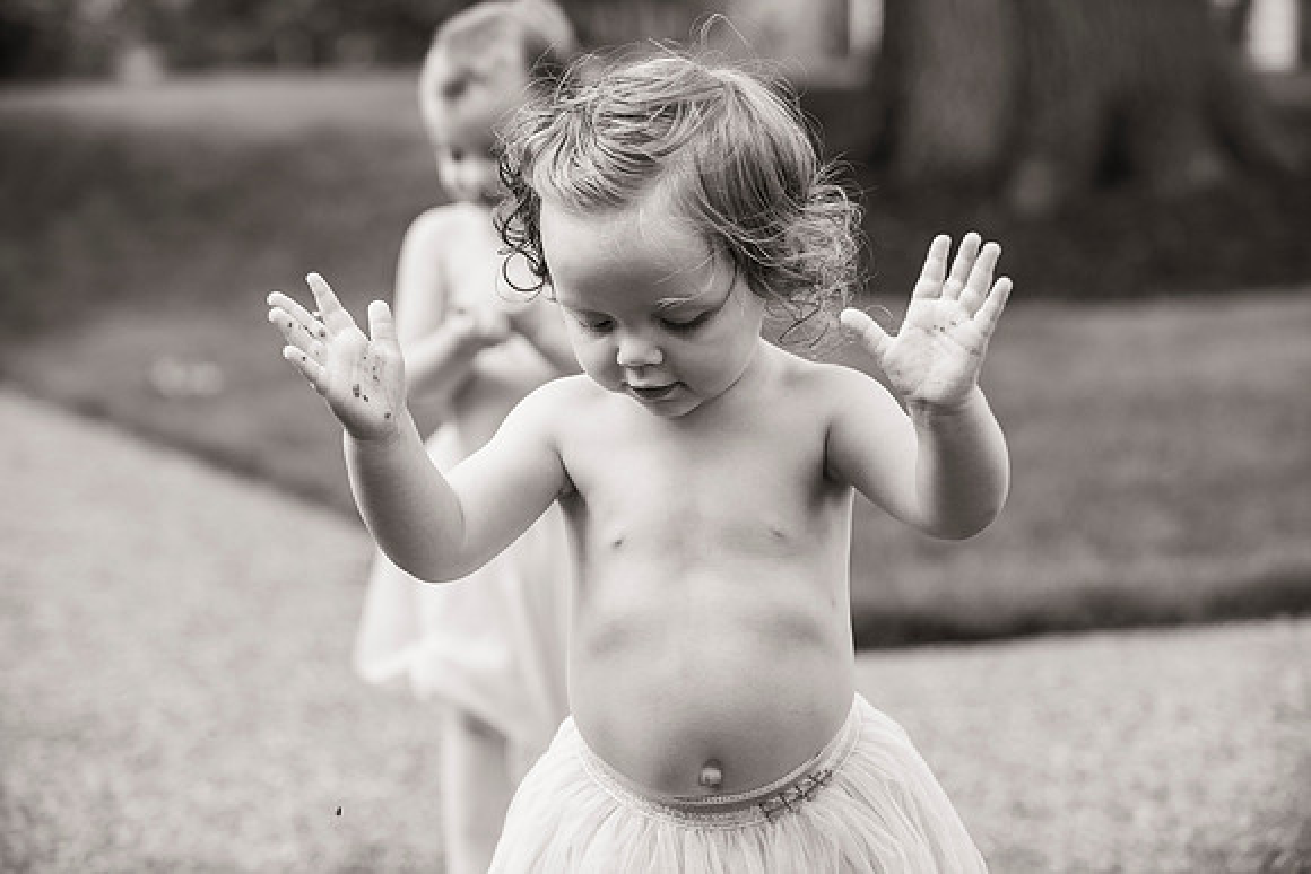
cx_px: 656
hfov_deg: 23.6
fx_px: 3132
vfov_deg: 15.9
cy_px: 437
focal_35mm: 86
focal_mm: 86
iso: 640
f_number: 4
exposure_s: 1/1000
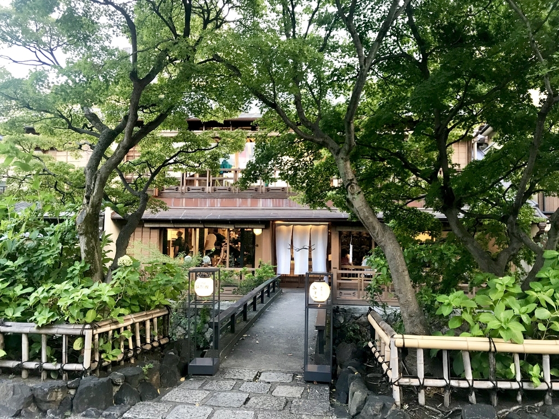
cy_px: 210
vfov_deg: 49.7
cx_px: 280
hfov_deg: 63.4
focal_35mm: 28
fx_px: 452
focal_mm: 3.99
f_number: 1.8
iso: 25
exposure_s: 1/31
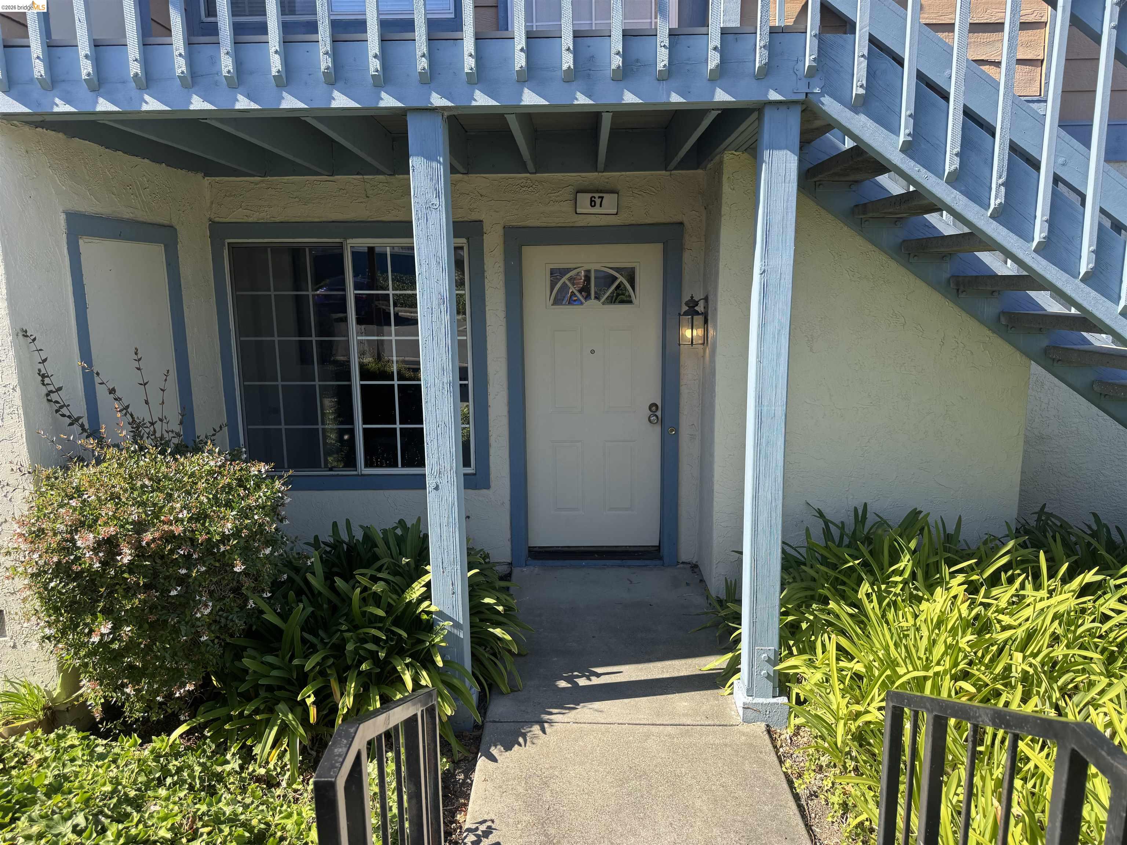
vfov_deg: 56.8
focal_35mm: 24
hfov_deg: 71.6
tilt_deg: -10.6
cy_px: 422
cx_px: 564
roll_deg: +1.1
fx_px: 781
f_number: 1.78
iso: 80
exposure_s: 1/952
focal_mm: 6.76
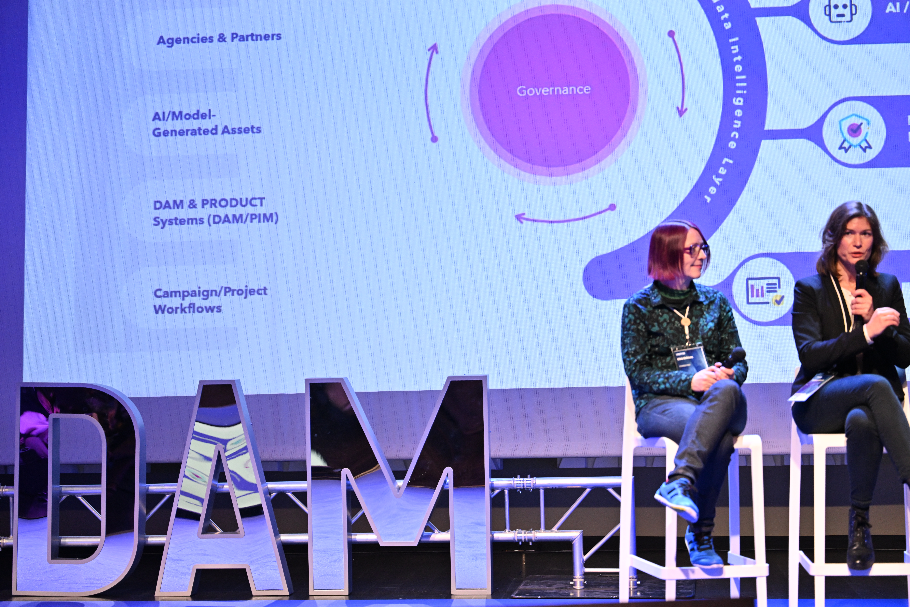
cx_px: 455
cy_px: 304
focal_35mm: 70
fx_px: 1769
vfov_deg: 19.5
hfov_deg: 28.8
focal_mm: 70
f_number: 2.8
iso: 1600
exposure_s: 1/200
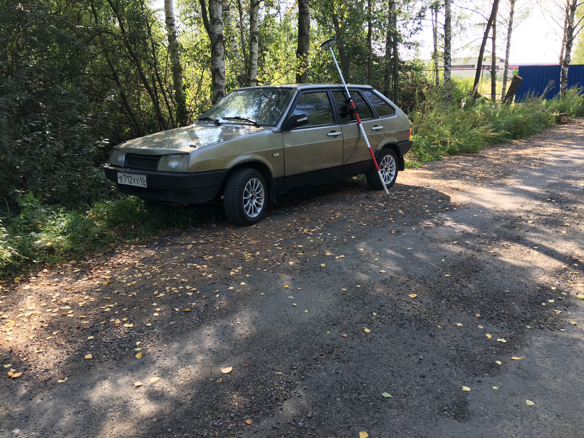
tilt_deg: -13.9
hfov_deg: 61.7
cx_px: 292
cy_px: 219
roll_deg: -1.3
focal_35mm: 29
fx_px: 489
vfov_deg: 48.2
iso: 25
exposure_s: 1/166
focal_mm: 4.15
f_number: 2.2
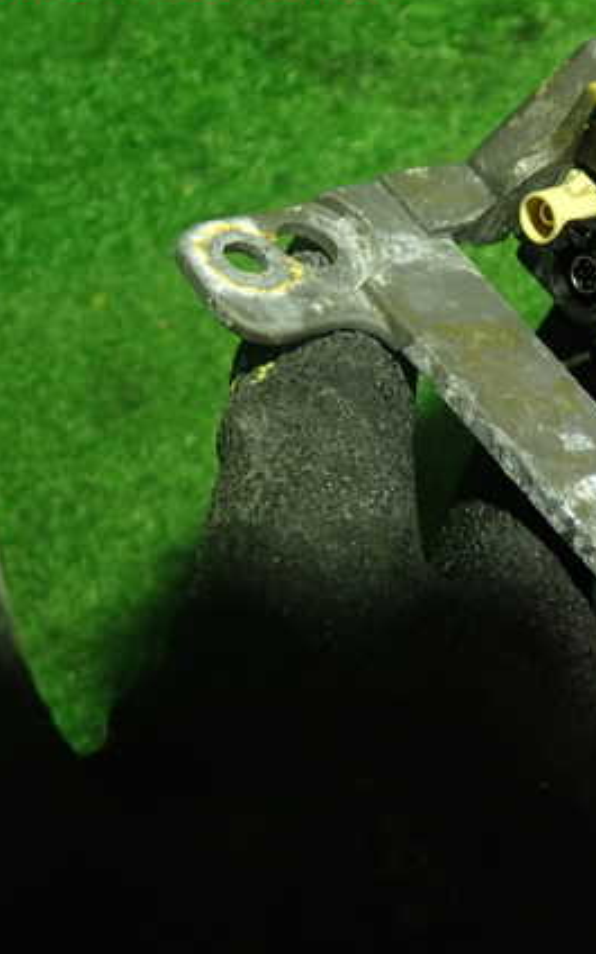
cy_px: 457
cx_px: 652
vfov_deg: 44.4
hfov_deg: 26.4
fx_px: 1169
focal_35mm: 45
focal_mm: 5.4
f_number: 2.3
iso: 320
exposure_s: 1/30
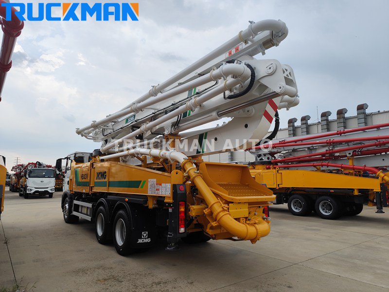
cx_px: 194
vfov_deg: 58.9
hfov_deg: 73.9
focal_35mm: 23
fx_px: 258
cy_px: 146
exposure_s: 1/221
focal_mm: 6.14
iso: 50
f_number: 1.65
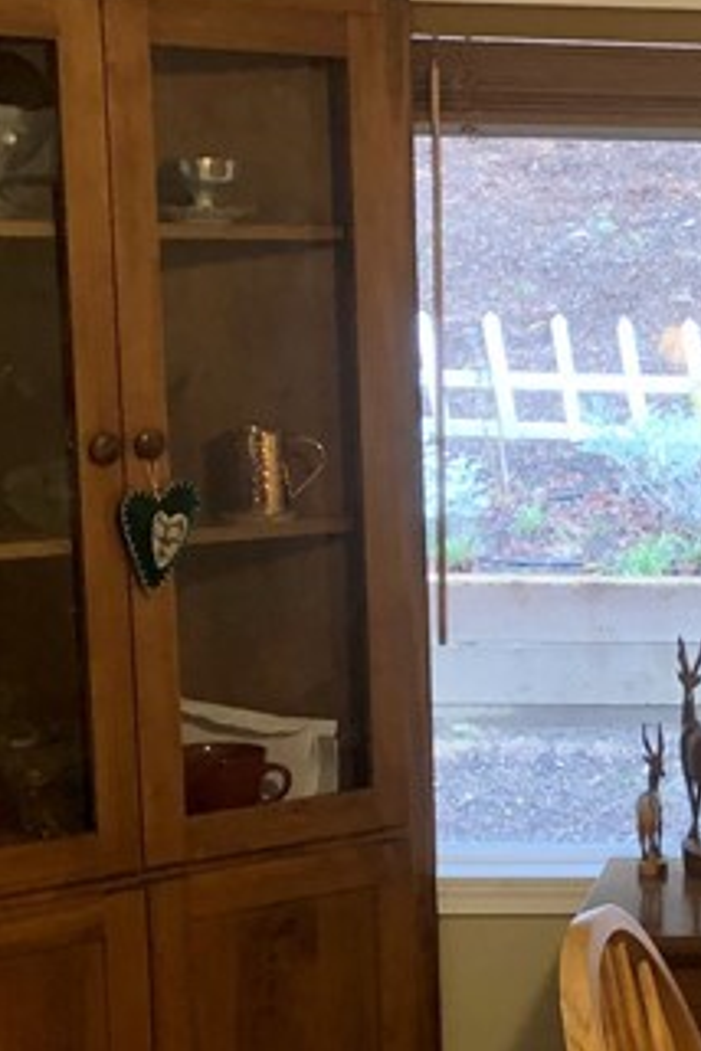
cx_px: 1196
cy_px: 848
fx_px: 2716
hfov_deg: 13.4
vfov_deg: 21.6
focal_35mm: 93
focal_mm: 3.99
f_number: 1.8
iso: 200
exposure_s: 1/60
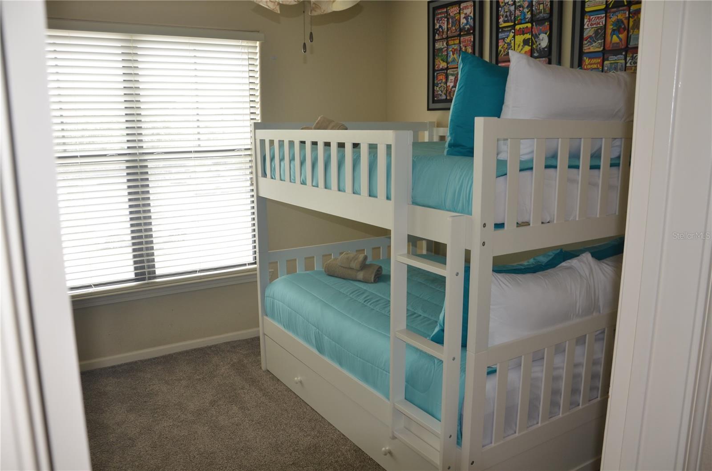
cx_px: 356
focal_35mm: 27
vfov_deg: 47.7
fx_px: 533
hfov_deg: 67.5
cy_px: 236
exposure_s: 1/125
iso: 280
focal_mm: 18
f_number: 3.5
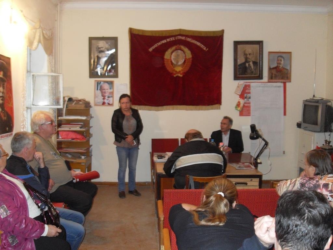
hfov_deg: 50.1
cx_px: 166
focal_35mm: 37
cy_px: 125
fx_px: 356
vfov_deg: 38.7
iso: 240
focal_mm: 6.3
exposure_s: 1/45
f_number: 2.8
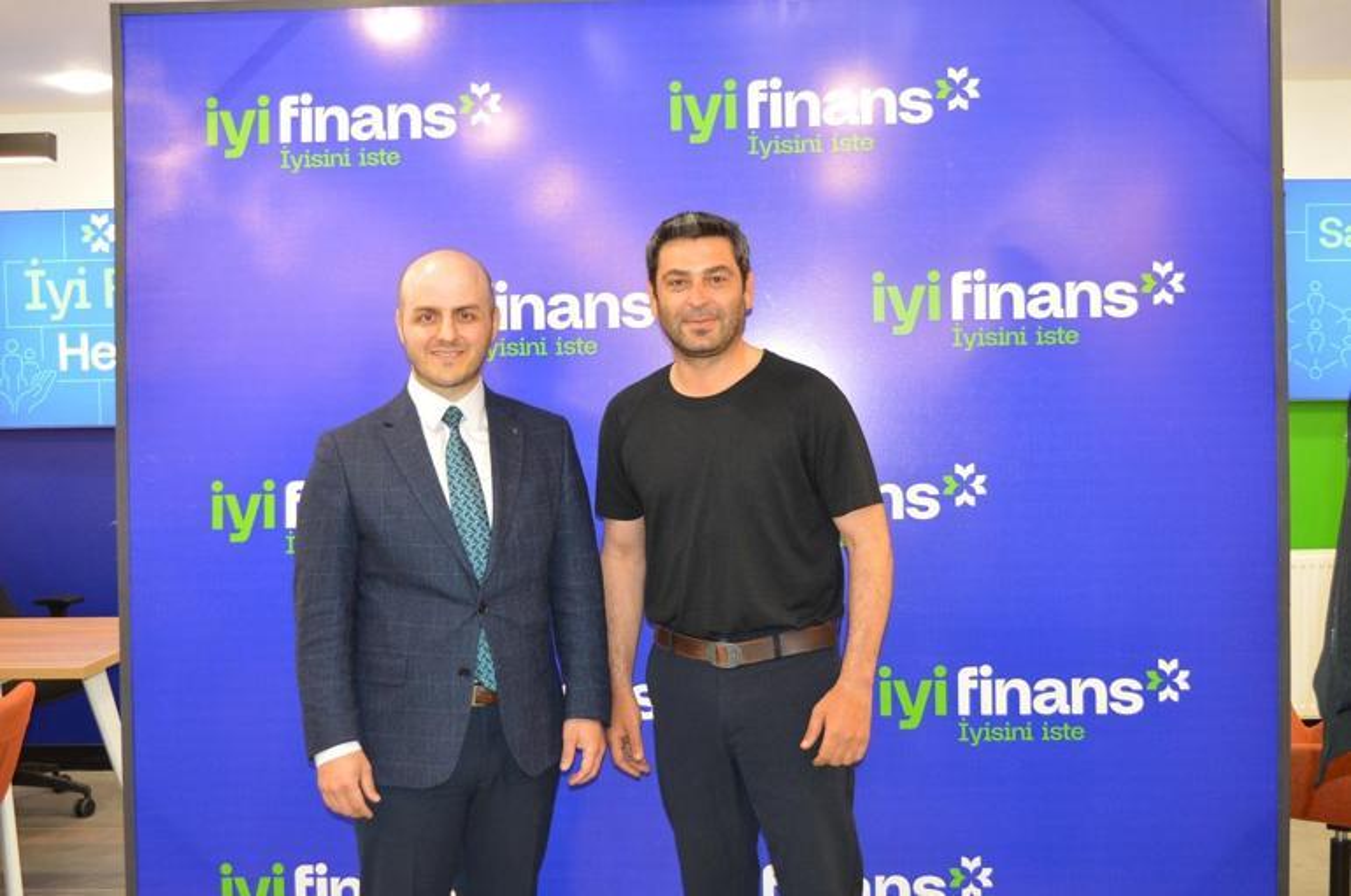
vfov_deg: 31.8
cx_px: 676
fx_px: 1574
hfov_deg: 46.5
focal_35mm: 42
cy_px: 448
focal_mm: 28
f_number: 4.2
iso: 800
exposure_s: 1/60
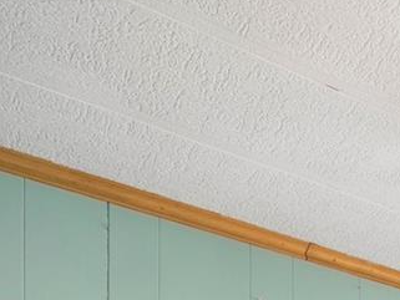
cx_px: 776
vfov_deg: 15.8
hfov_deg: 19.2
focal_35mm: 67
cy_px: 644
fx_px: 774
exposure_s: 1/5
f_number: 7.1
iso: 320
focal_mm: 14
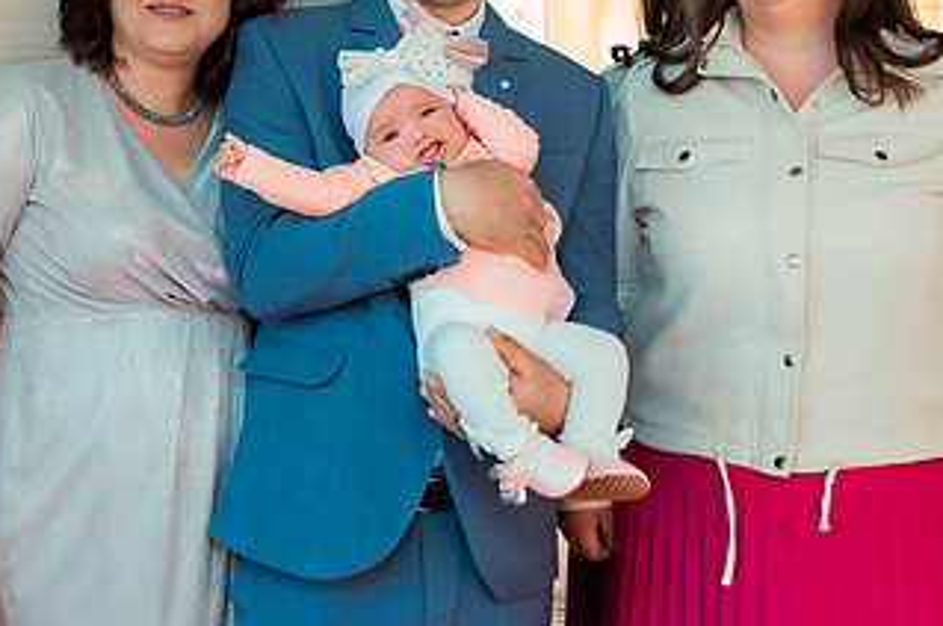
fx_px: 1910
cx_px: 434
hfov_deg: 27.7
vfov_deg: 18.5
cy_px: 121
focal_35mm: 73
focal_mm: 29
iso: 640
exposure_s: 1/250
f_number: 3.2
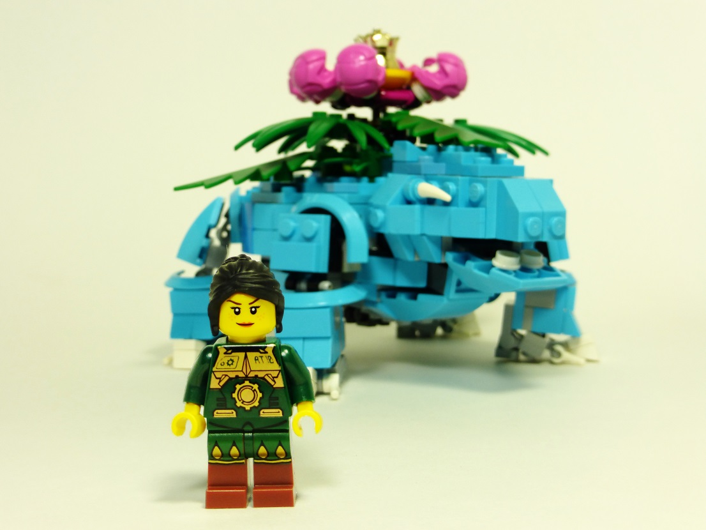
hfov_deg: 41.2
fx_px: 938
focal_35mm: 46
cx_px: 353
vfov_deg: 31.5
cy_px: 265
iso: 100
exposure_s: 1/60
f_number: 4.1
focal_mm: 7.9
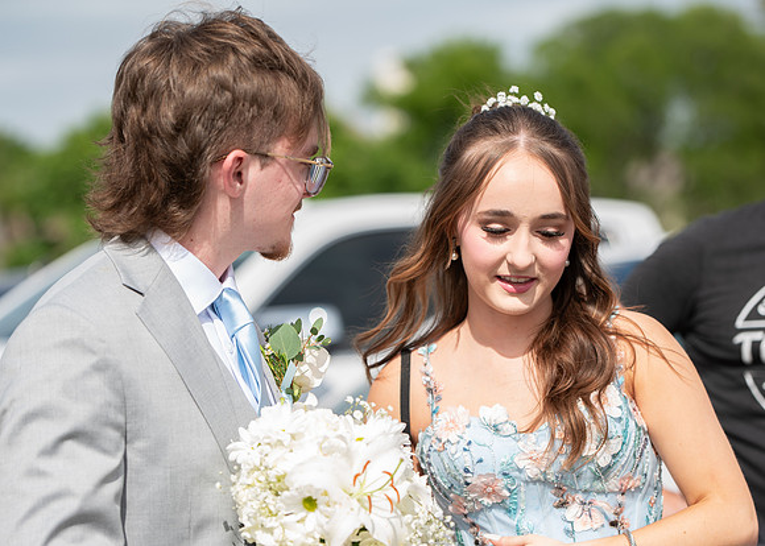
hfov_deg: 16.6
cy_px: 310
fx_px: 2618
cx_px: 390
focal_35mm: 121
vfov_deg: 11.9
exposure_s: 1/1600
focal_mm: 100
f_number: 2.8
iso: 100
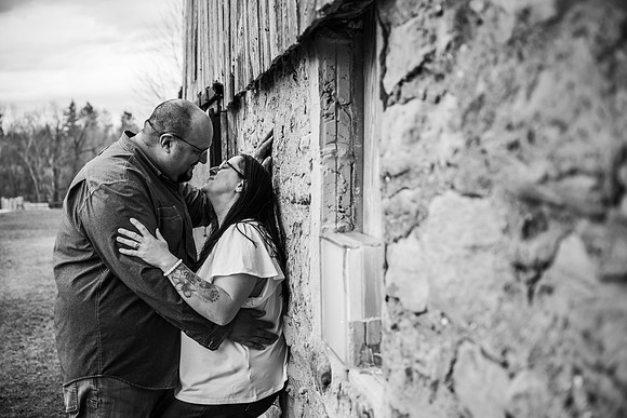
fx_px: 801
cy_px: 209
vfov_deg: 29.3
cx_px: 314
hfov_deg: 42.7
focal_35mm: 46
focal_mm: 46
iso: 320
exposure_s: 1/250
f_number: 3.5
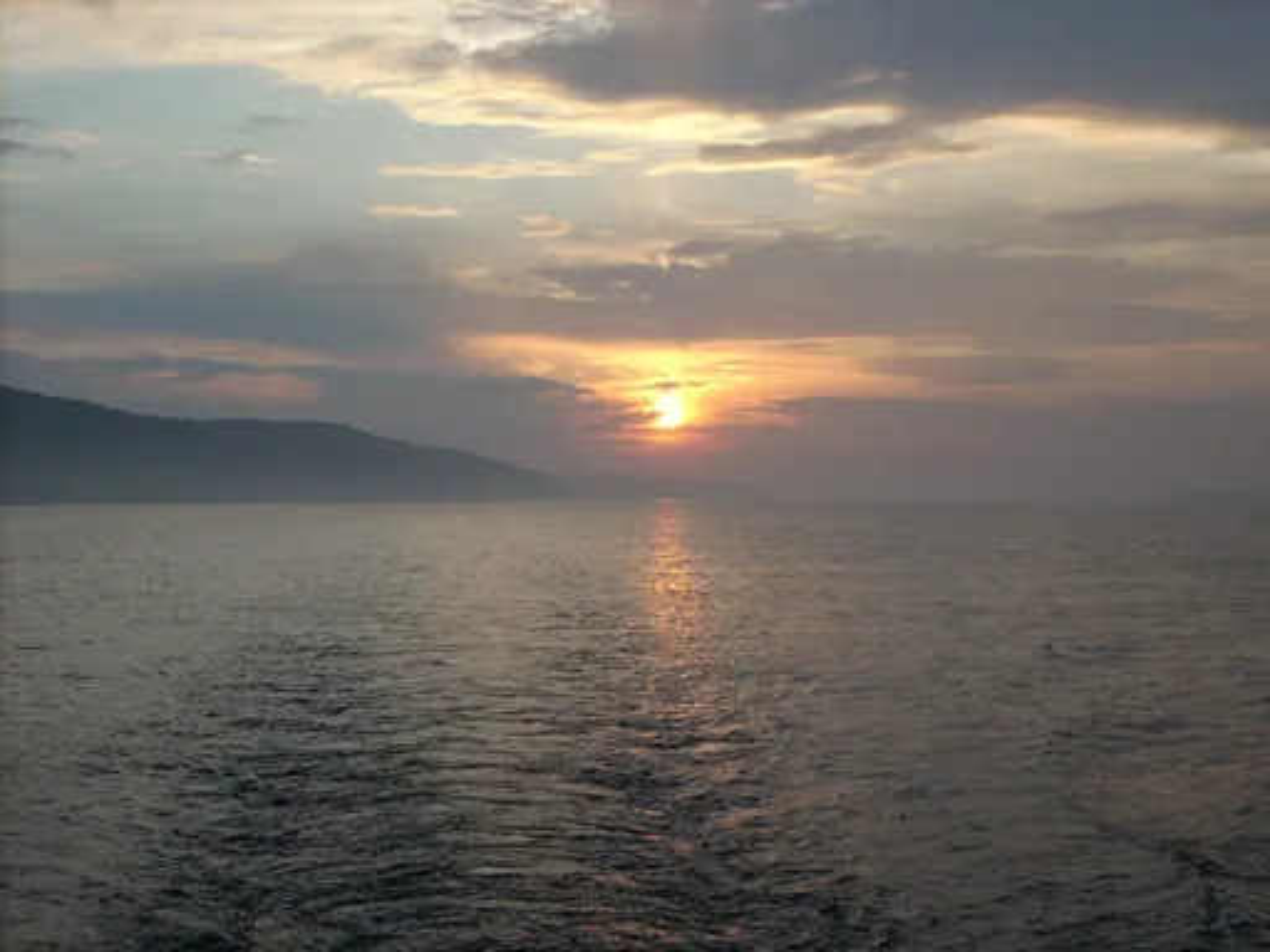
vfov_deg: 27.0
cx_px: 635
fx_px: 1981
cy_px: 476
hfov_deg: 35.5
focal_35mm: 54
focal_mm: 9
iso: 64
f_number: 3.4
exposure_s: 1/310
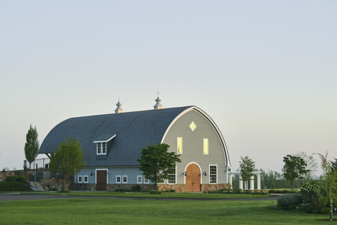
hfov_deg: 23.9
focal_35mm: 85
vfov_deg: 16.1
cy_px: 112
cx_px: 168
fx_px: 796
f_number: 4
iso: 200
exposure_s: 1/160
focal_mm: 85
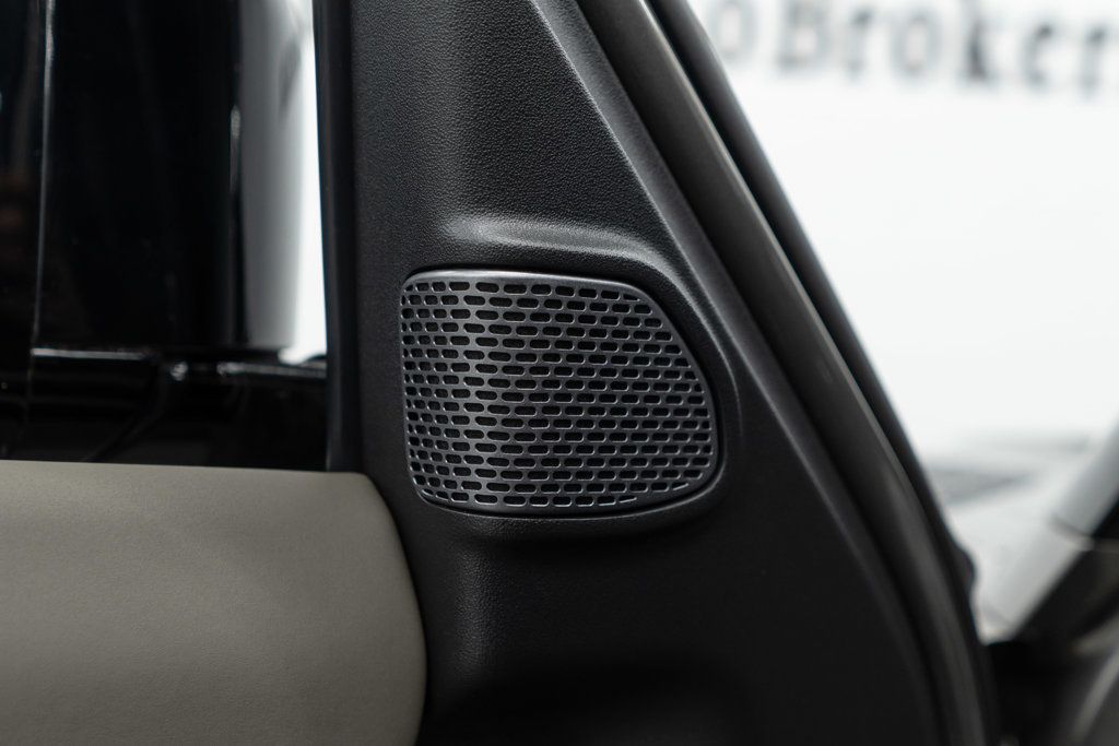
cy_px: 373
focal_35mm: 42
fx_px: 1306
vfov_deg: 31.9
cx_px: 560
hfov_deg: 46.4
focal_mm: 28
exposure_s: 1/50
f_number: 3.2
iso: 400
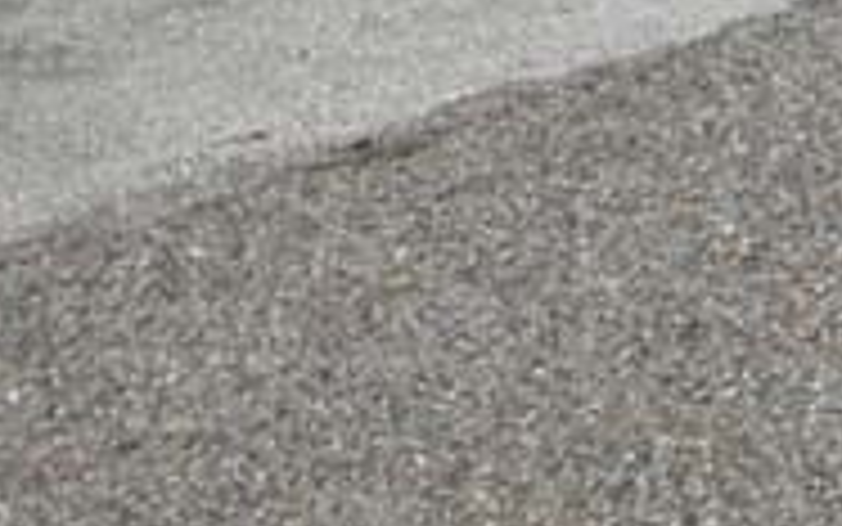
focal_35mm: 220
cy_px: -886
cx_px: 1319
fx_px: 5050
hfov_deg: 9.2
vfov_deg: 5.7
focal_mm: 7.85
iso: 100
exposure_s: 1/183
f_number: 6
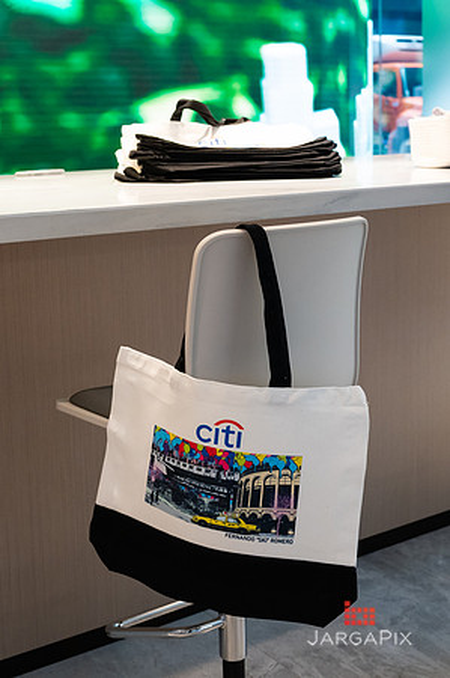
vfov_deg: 37.1
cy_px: 249
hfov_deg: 25.3
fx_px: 1003
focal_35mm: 53
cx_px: 202
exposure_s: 1/200
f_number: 4
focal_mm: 28
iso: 1600
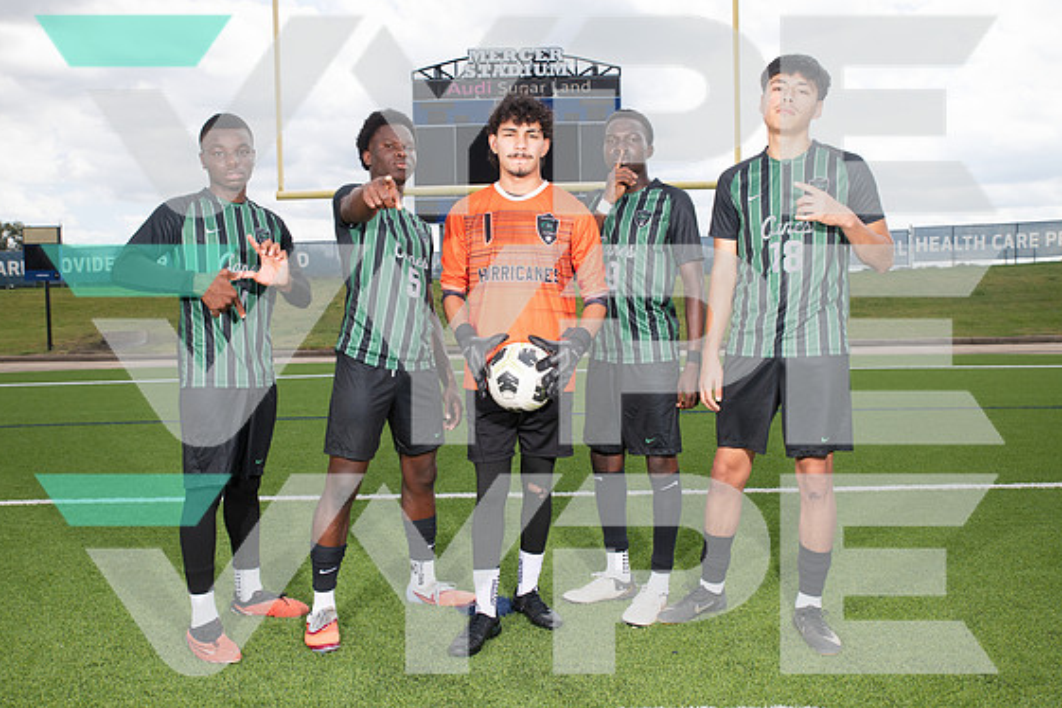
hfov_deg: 60.3
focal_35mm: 31
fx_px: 914
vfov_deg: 42.3
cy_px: 345
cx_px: 522
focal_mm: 30
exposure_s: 1/400
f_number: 7.1
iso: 125
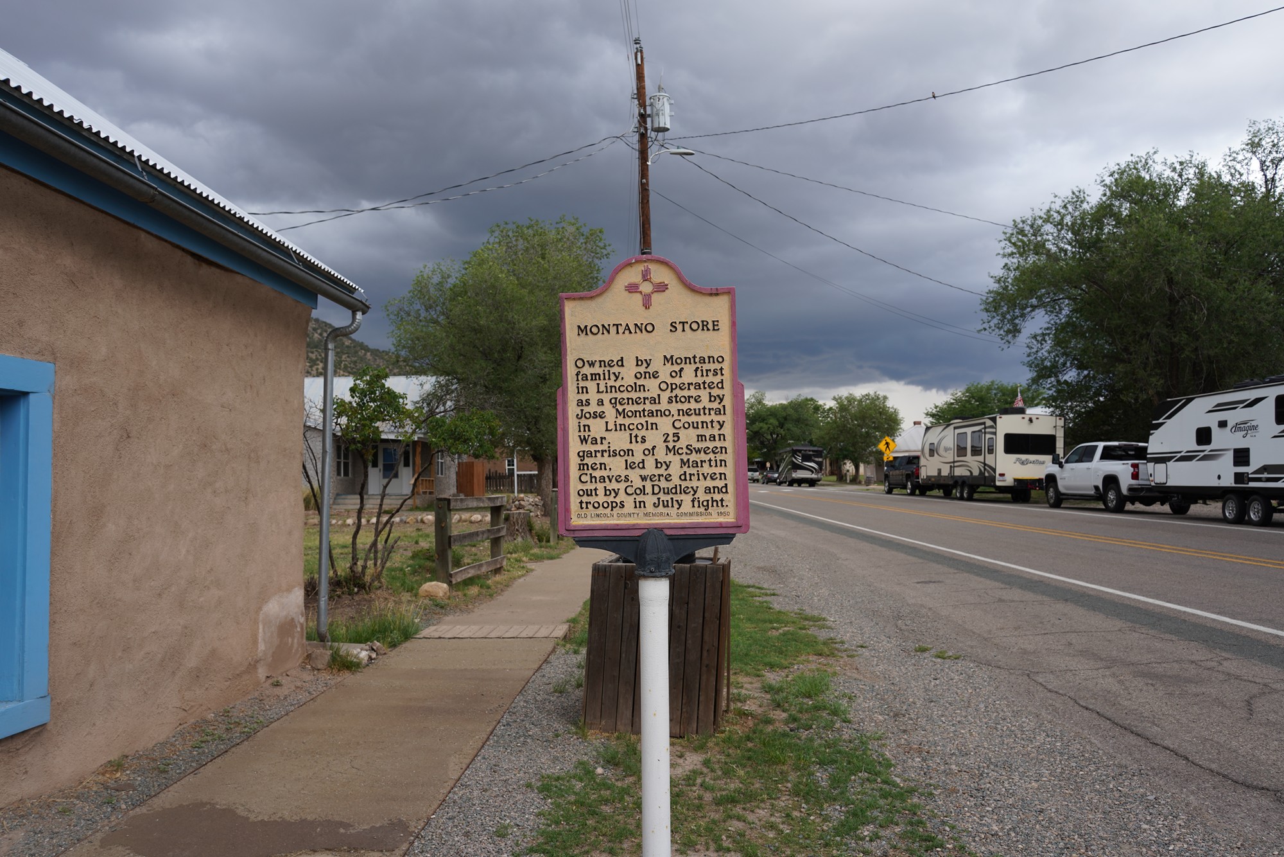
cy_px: 428
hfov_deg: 65.5
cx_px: 642
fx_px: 999
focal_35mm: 28
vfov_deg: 46.4
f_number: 8
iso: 100
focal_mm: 28
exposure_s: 1/100
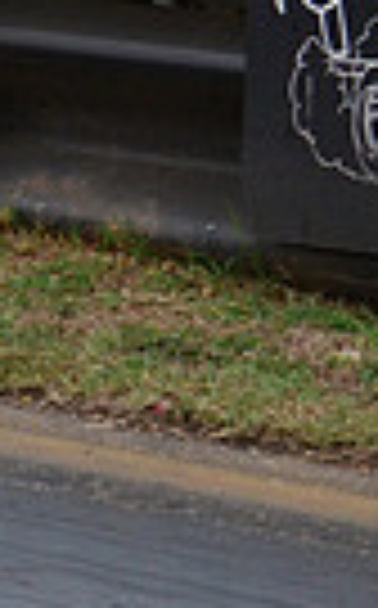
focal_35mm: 472
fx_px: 7805
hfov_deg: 2.7
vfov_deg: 4.5
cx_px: -918
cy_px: 576
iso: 1000
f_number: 9
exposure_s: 1/1250
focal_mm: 72
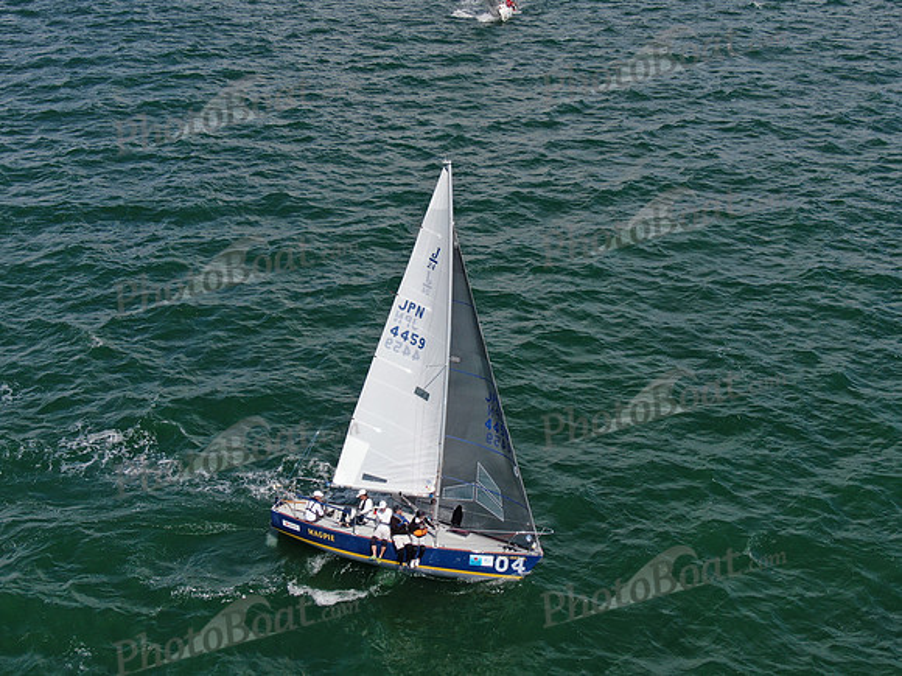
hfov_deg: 39.7
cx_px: 451
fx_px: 1251
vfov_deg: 30.3
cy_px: 338
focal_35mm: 48
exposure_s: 1/1000
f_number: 3.8
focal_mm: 8.6
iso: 100
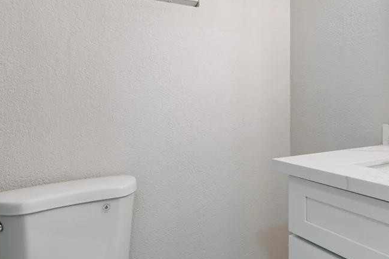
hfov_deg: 55.3
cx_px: 278
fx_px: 356
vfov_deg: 39.7
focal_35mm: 33
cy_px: 97
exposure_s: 1/30
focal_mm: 21
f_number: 8
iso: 500
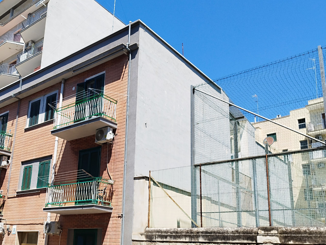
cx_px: 100
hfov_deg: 50.1
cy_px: 159
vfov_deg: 39.3
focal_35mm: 36
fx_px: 339
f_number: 1.89
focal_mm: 5.89
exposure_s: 1/586
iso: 50
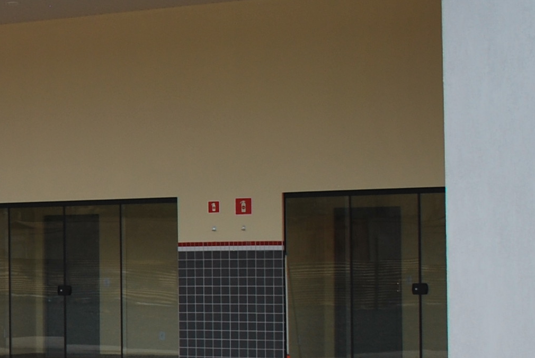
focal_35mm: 115
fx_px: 1711
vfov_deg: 11.9
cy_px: 246
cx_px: -391
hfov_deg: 15.5
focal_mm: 20
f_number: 7.1
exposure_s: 1/200
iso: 100
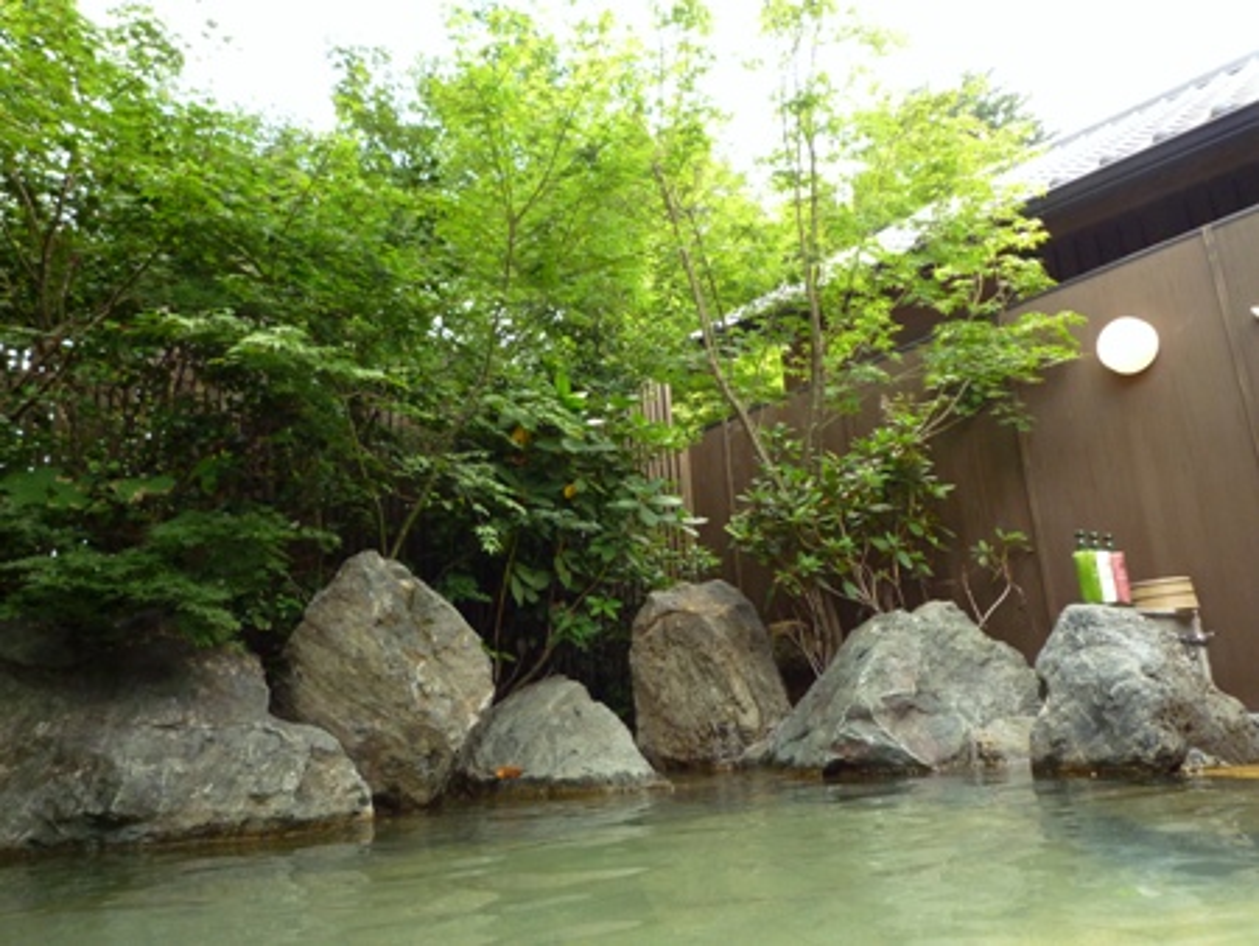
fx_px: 910
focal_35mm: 25
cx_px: 630
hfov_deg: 69.4
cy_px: 473
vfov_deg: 54.9
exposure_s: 1/160
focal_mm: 4.4
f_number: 2.8
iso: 200
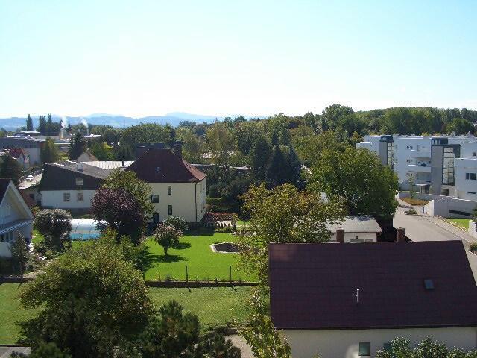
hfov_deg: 52.6
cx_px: 238
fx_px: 482
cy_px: 179
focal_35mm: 35
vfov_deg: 40.7
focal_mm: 5.8
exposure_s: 1/400
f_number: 4.3
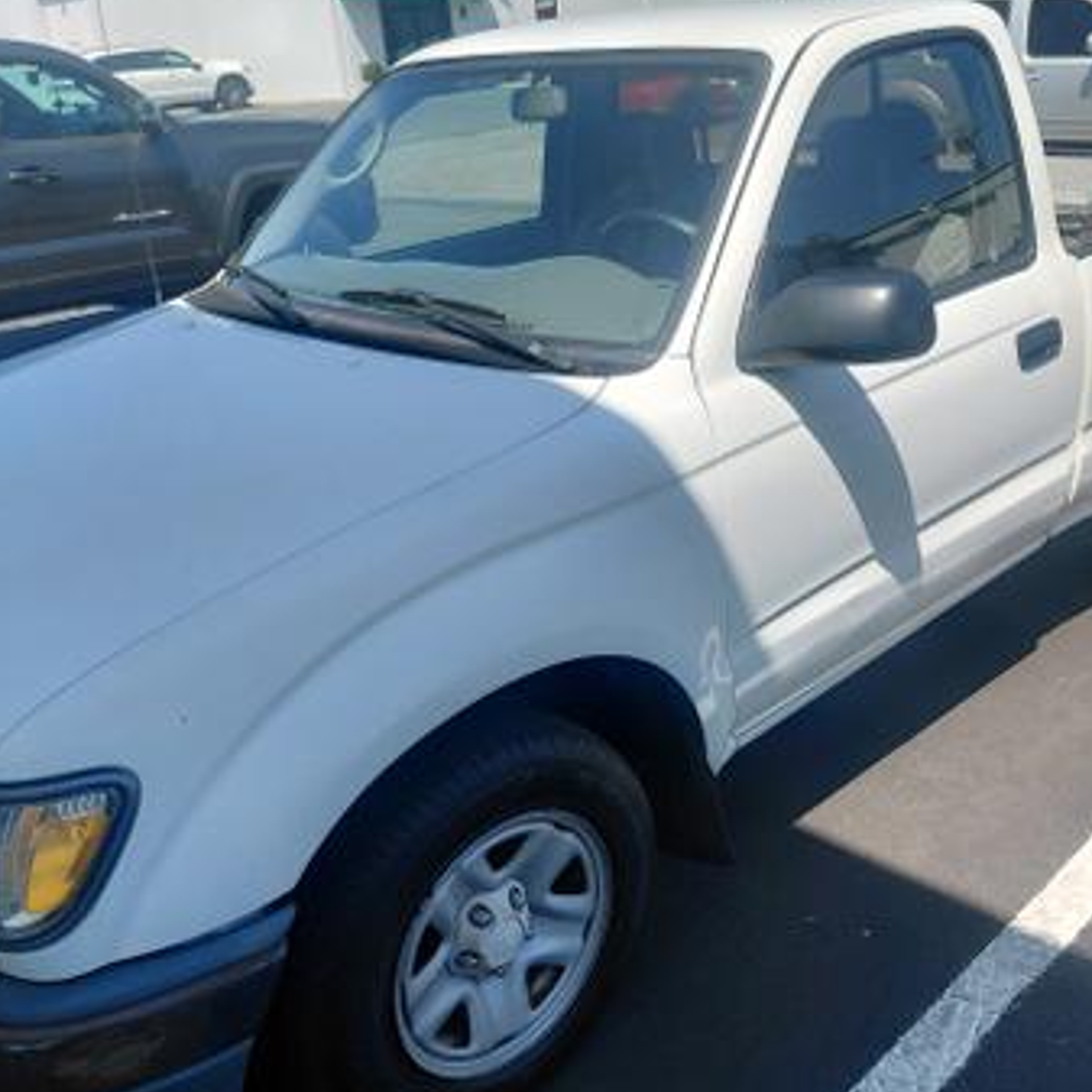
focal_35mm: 33
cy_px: 590
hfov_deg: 49.5
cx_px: 645
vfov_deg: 49.7
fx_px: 1178
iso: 50
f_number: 1.8
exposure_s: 1/1875
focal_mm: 4.69
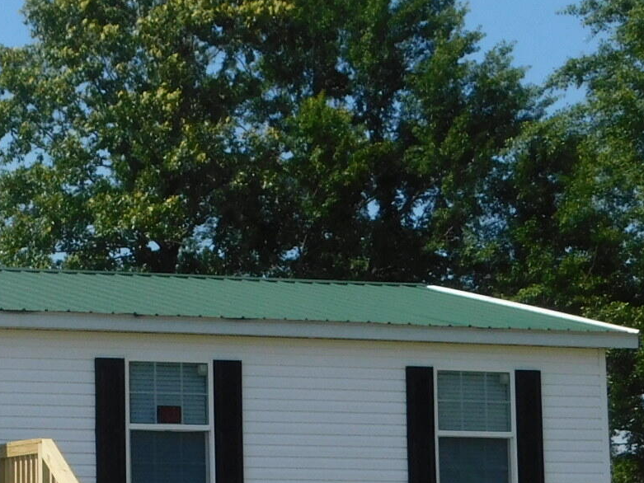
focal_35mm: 128
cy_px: 347
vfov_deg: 11.6
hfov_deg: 14.6
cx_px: -231
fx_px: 2382
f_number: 3.6
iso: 125
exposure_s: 1/1500
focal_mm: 7.1
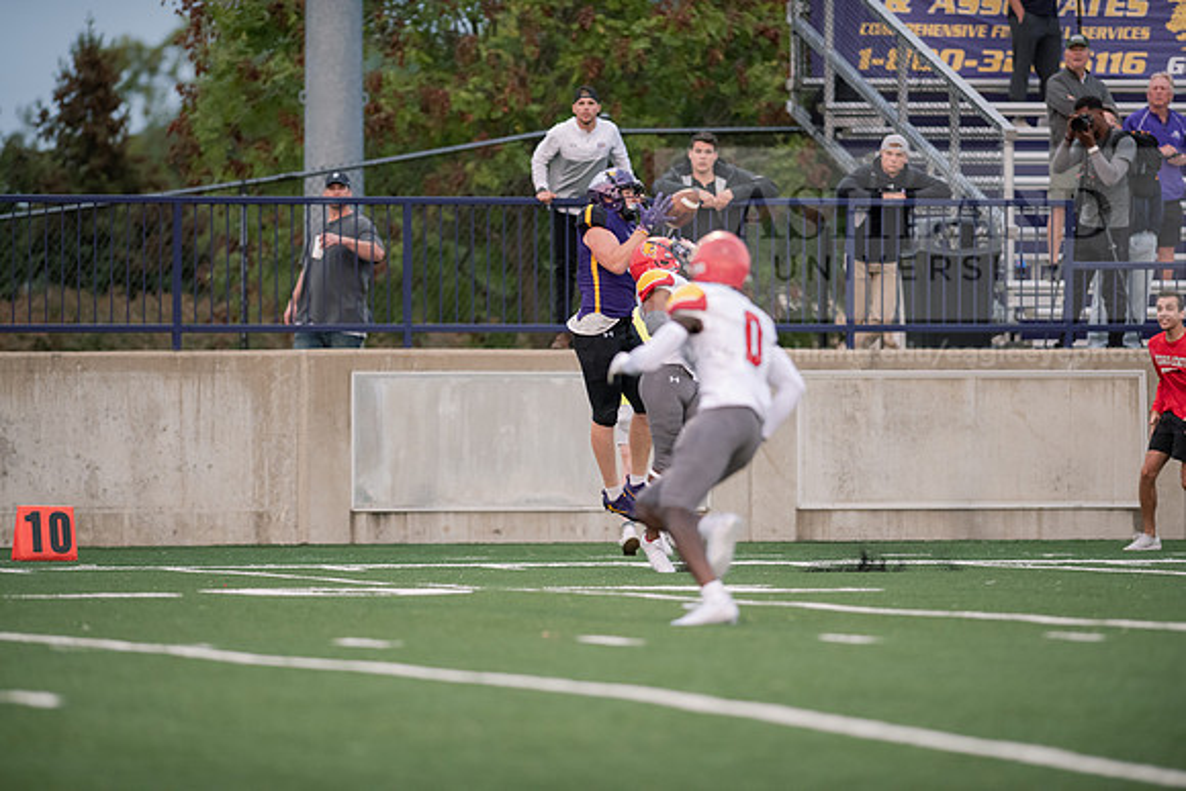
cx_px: 593
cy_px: 396
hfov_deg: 6.9
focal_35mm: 300
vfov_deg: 4.6
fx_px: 9885
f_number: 2.8
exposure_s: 1/800
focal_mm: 300
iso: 2500
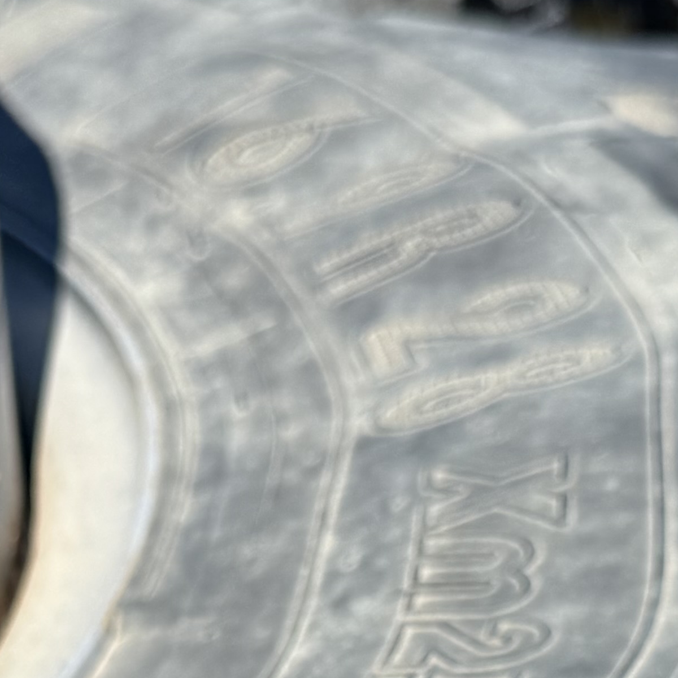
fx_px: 2238
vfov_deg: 15.8
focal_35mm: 101
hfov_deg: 17.2
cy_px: 1031
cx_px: 262
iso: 80
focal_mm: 6.76
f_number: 1.78
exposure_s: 1/4310
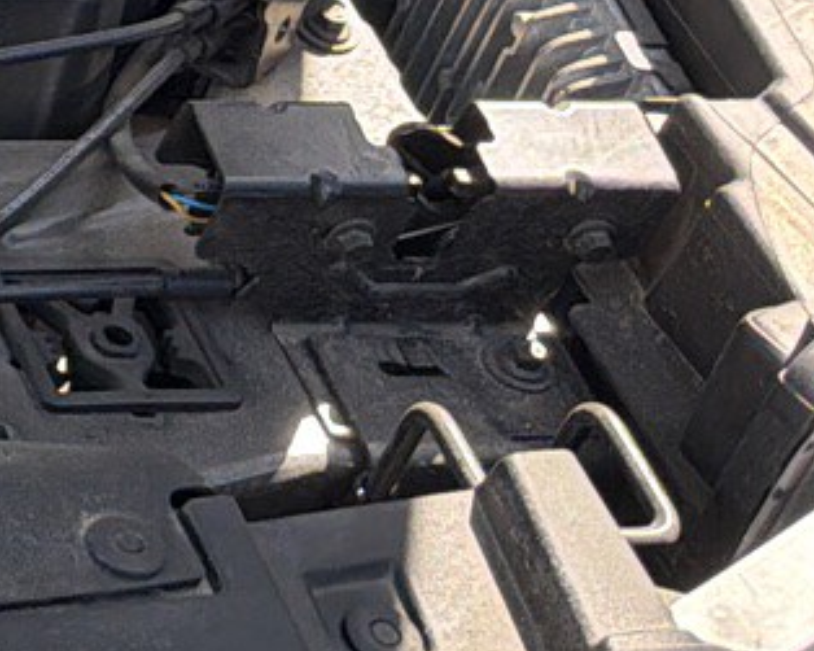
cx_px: -1542
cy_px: -272
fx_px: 3564
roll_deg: -1.2
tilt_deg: -37.8
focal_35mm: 148
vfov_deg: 10.1
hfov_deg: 10.1
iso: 100
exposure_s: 1/888
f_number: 1.78
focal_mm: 6.76
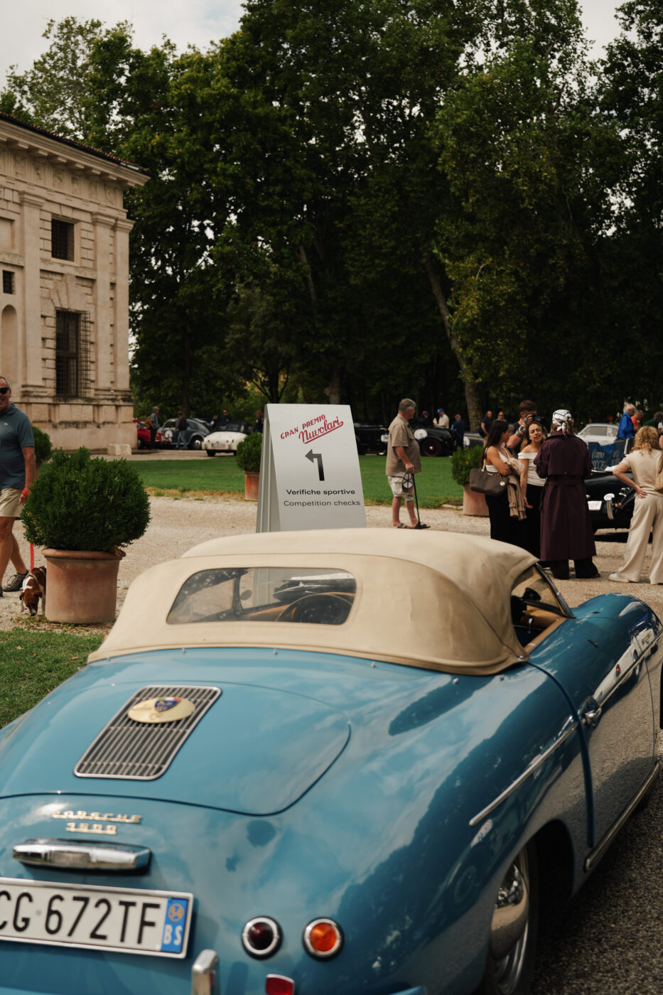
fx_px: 1271
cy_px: 498
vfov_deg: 42.7
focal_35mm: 46
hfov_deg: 29.2
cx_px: 332
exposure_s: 1/500
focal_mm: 46
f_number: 4
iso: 100
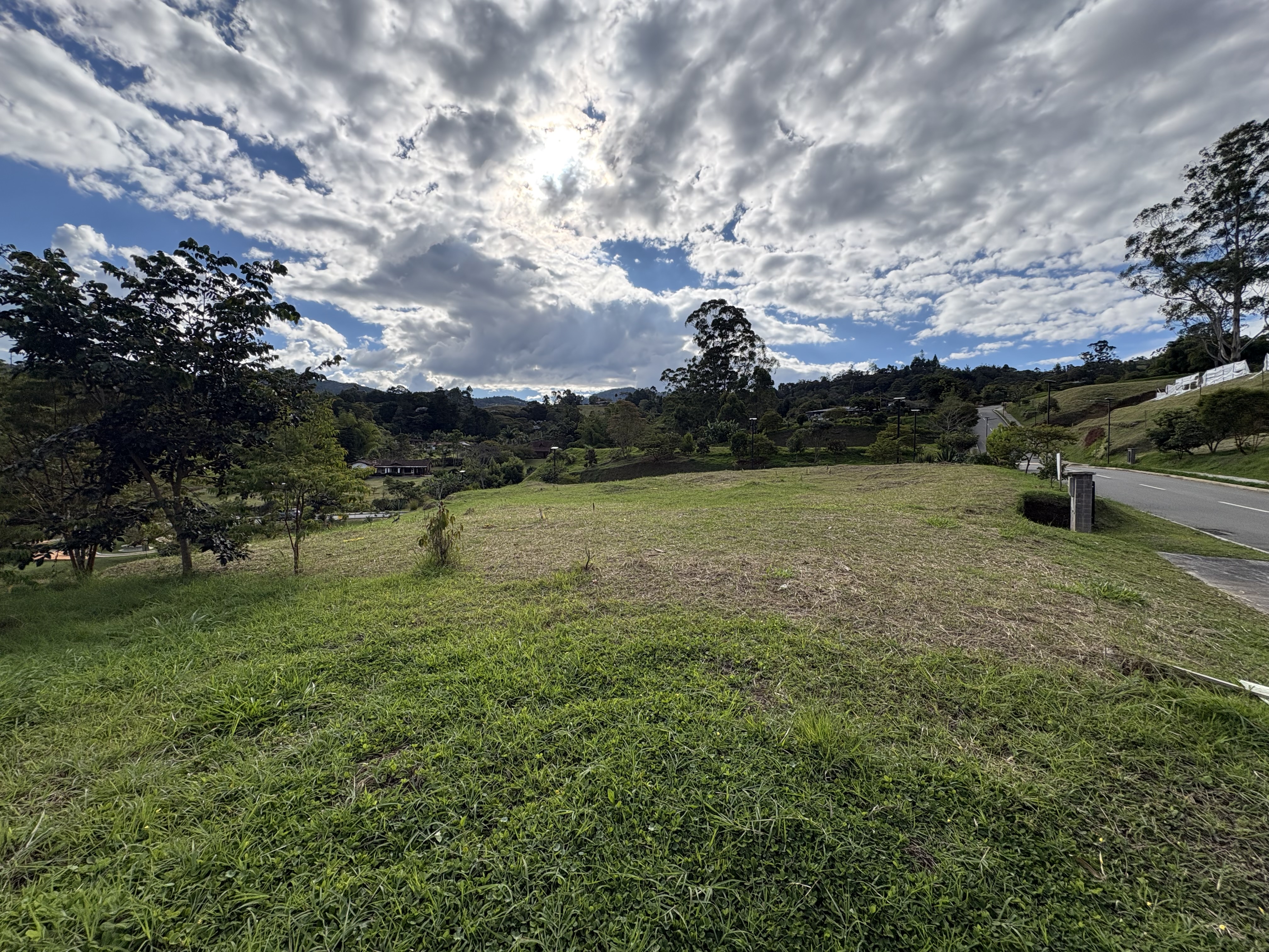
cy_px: 476
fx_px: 513
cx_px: 634
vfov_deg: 85.7
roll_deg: -0.9
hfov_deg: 102.1
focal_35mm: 14
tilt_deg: -0.8
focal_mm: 2.22
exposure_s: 1/2208
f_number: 2.2
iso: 64
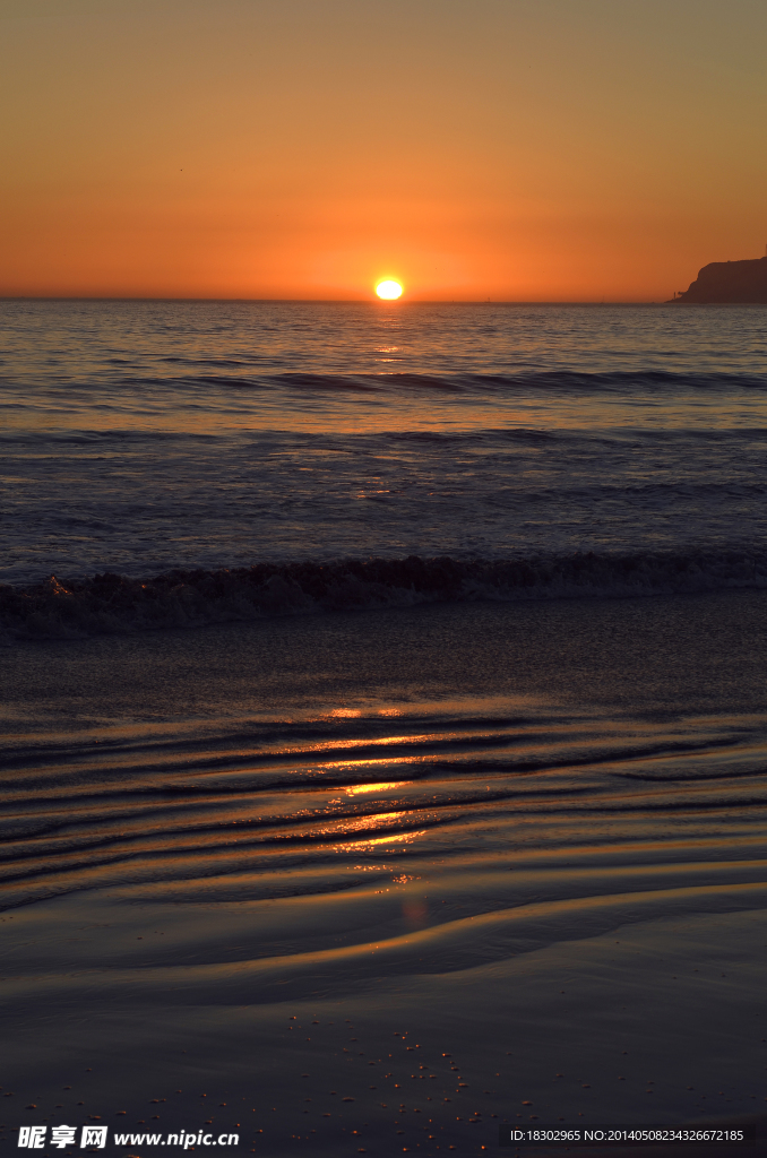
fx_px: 2649
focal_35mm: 82
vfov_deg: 24.7
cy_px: 579
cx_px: 384
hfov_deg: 16.5
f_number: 8
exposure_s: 1/250
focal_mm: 55
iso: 100
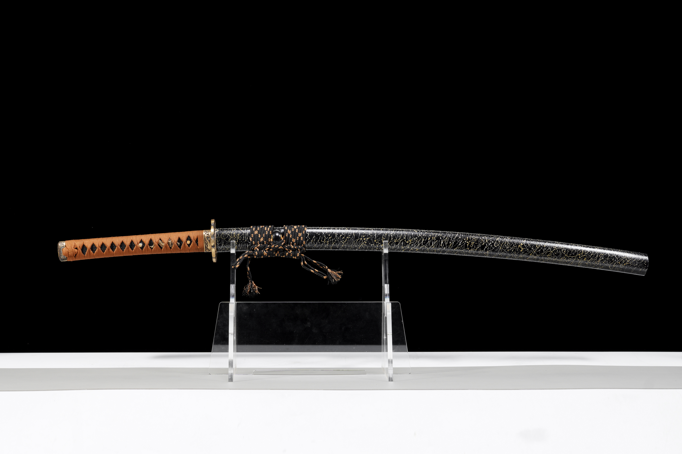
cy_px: 227
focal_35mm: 68
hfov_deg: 29.8
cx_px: 341
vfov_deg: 20.1
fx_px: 1281
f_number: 9
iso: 100
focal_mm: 45.1
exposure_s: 1/200
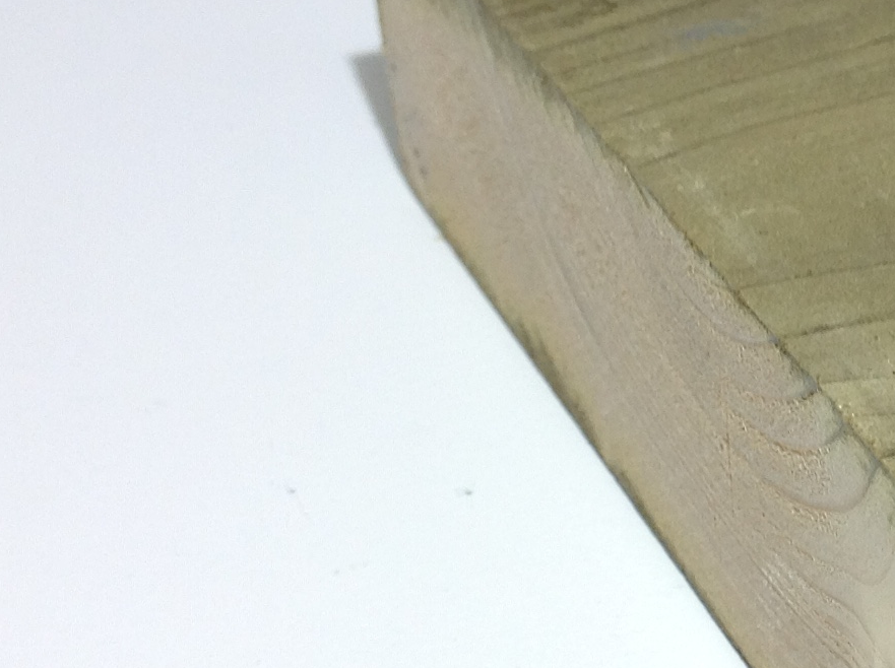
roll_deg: -1.5
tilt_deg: -33.5
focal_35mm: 103
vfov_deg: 14.3
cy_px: 324
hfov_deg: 18.1
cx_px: 1077
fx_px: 2659
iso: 64
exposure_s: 1/100
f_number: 2.4
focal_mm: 4.28
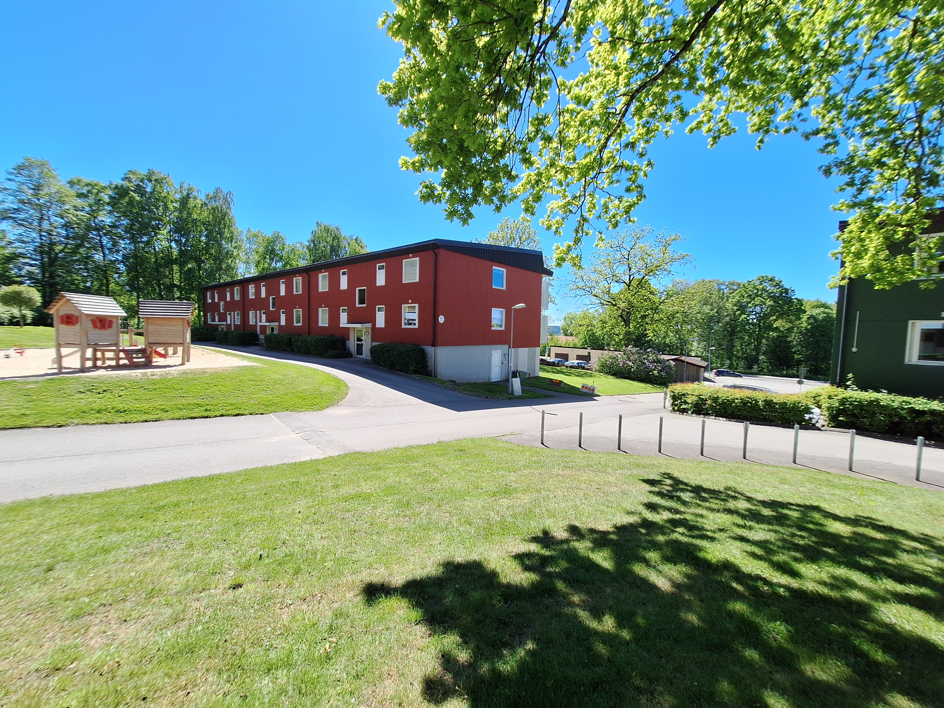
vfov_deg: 89.9
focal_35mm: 13
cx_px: 472
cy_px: 354
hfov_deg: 106.2
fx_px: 355
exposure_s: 1/1195
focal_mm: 1.74
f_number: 2.2
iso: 40
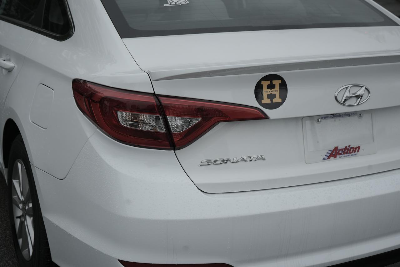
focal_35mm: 57
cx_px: 200
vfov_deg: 23.8
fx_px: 633
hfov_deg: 35.0
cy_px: 134
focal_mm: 57
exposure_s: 1/8000
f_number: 5
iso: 1000
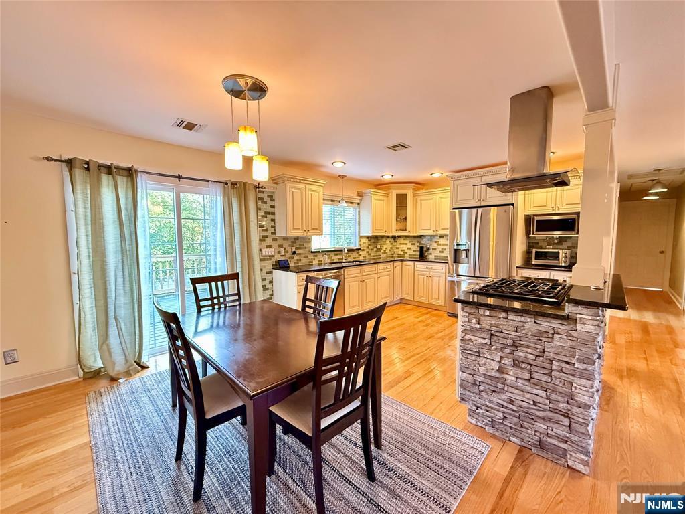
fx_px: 277
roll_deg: +0.0
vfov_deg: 85.7
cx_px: 342
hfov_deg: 102.1
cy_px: 257
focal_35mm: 14
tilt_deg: -4.4
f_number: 2.2
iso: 800
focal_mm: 2.22
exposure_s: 1/60
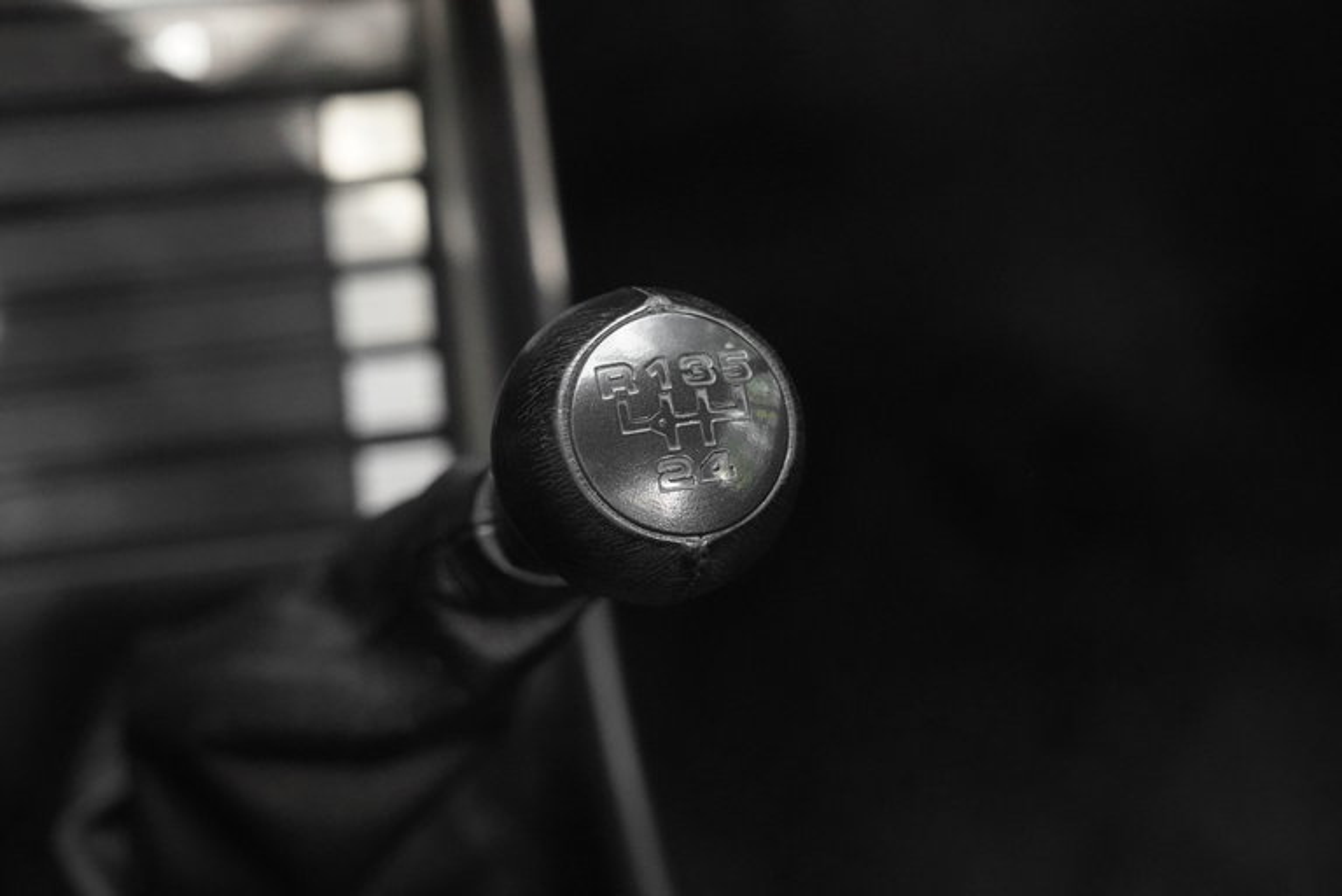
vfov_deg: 13.1
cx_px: 671
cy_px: 448
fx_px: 3915
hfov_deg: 19.4
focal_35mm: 105
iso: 12800
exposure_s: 1/125
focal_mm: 105
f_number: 7.1
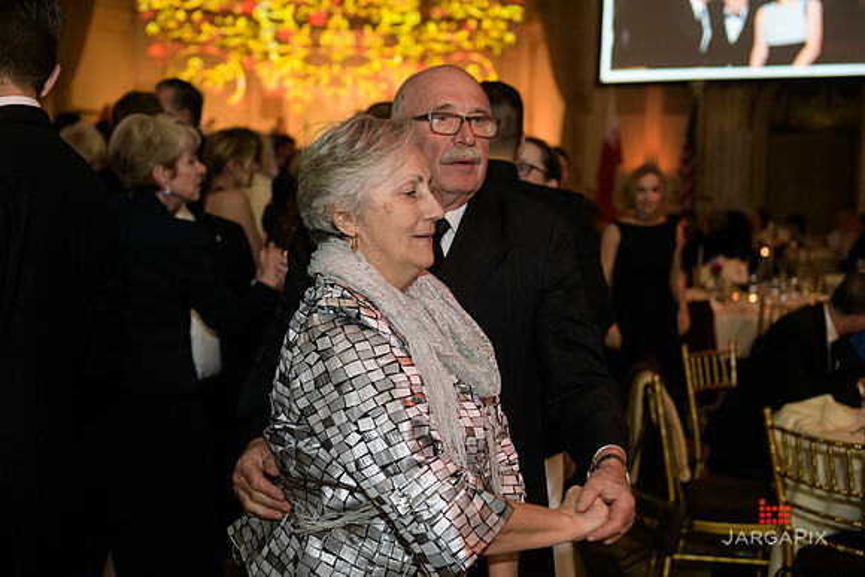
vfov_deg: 28.1
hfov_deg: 41.1
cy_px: 288
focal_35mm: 48
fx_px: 1154
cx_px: 432
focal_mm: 48
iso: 1600
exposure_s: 1/100
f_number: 3.2
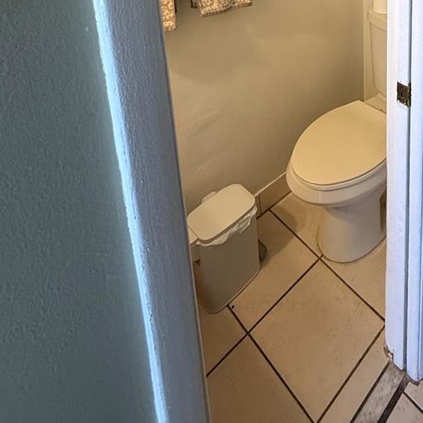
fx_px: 401
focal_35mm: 29
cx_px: 353
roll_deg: +0.8
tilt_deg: -9.7
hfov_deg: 51.3
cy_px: -59
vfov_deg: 41.8
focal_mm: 2.22
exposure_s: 1/99
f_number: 2.2
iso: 160
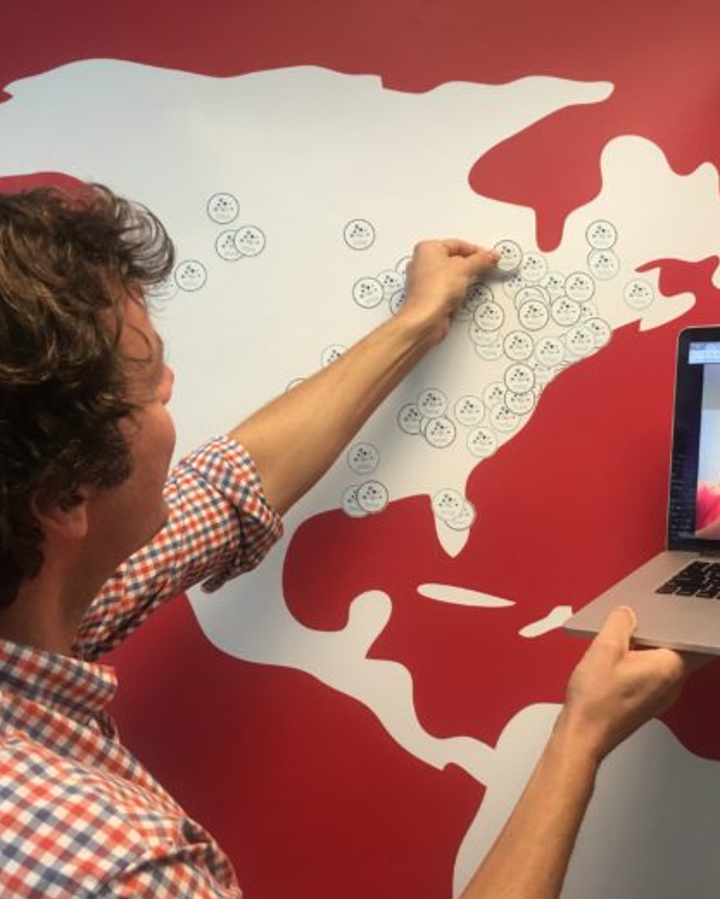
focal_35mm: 38
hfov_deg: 39.1
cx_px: 416
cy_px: 451
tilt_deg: +6.6
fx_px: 1012
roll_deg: +1.1
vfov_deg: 47.9
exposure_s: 1/30
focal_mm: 4.15
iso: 40
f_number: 2.2
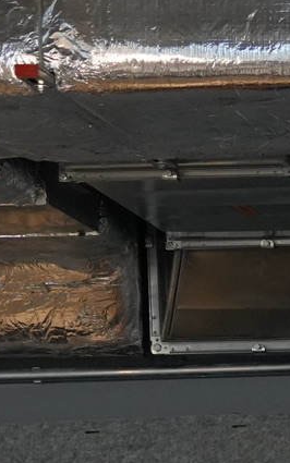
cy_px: 799
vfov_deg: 9.1
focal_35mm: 221
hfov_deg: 5.7
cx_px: 773
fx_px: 2792
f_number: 4
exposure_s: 1/160
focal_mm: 40
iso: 3200
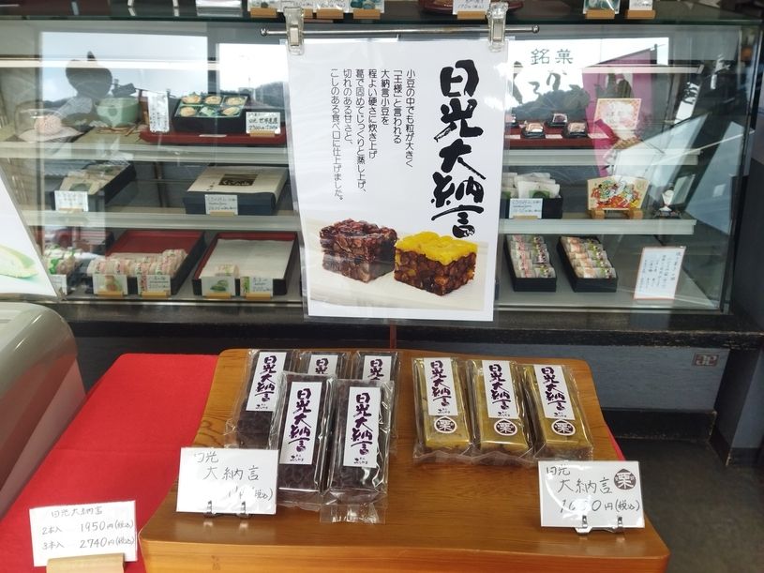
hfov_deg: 65.3
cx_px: 382
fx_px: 596
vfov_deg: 51.3
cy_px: 286
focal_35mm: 27
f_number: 1.79
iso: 109
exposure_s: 1/100
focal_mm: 4.71
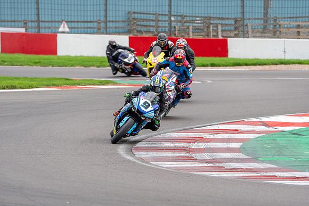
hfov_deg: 5.6
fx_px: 3162
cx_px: 155
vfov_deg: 3.7
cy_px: 103
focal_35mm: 368
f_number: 8
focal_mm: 368
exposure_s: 1/250
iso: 500
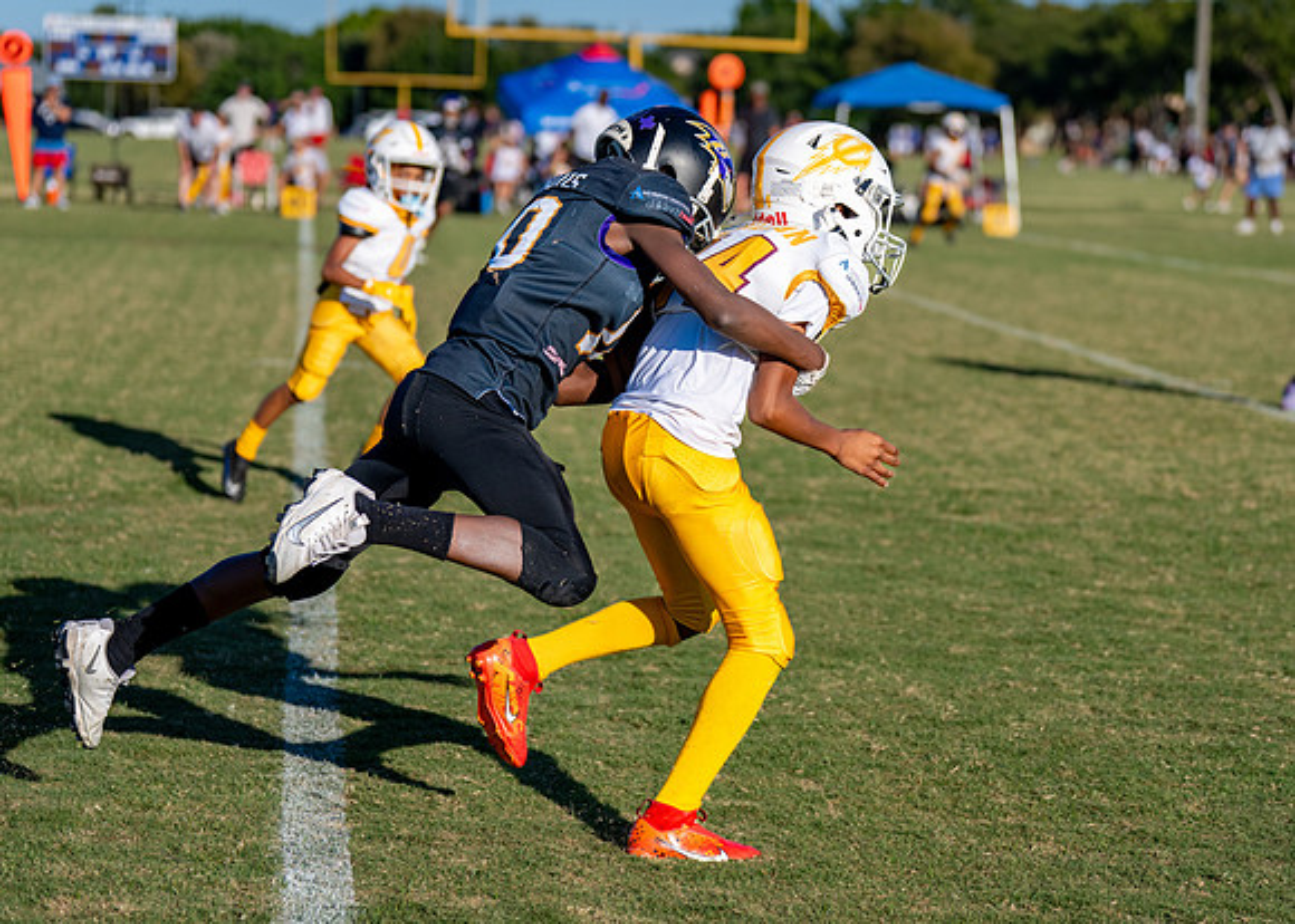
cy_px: 471
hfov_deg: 19.9
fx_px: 3696
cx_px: 747
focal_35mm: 101
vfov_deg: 14.3
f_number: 2.8
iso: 160
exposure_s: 1/4000
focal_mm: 84
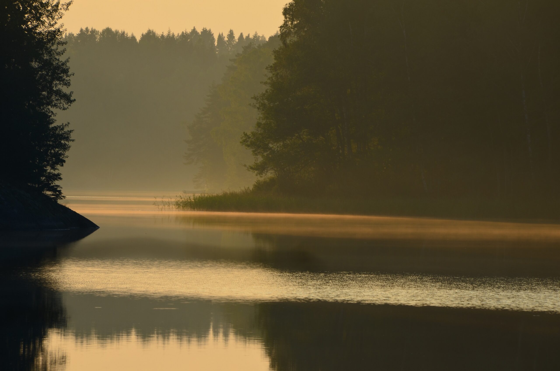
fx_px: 5821
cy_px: 186
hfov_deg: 5.5
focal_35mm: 375
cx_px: 280
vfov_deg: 3.6
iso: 100
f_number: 11
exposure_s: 1/125
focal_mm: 250
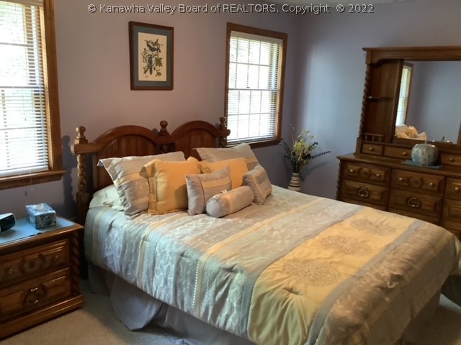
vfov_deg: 45.4
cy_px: 172
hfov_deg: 58.4
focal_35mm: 31
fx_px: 413
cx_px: 230
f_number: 2.4
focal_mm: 3.3
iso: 320
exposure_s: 1/30
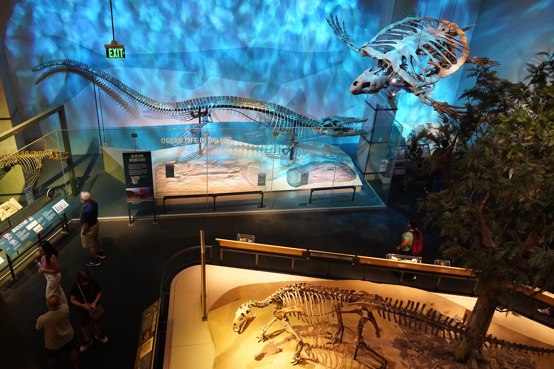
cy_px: 179
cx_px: 281
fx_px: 446
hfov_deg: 63.6
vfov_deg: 45.0
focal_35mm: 29
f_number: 6.3
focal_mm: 28
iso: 6400
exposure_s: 1/100
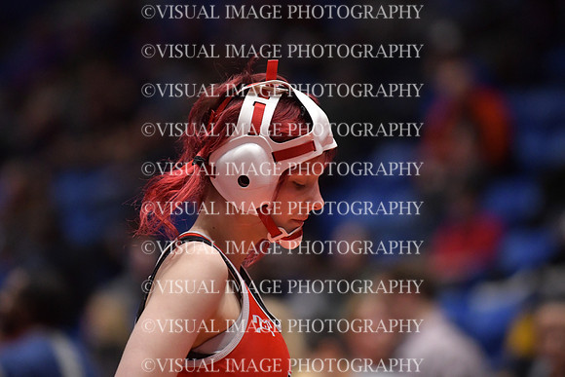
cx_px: 282
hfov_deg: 6.9
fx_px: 4709
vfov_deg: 4.6
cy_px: 188
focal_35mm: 300
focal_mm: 200
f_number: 2.8
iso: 3200
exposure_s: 1/800
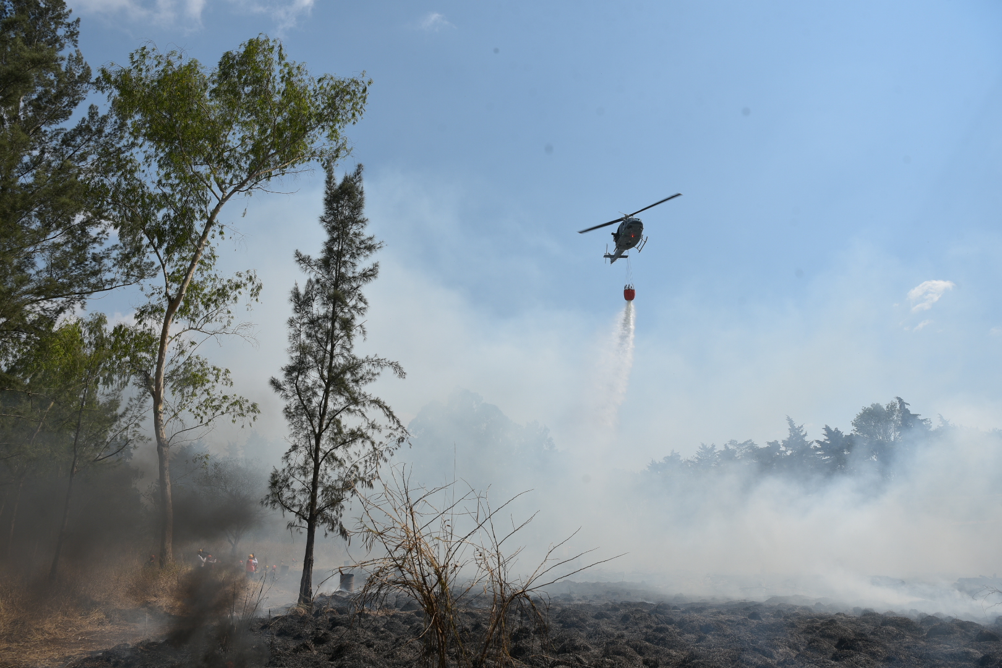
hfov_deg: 63.7
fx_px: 807
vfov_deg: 45.0
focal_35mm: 29
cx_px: 501
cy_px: 334
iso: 100
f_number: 9
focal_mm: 29
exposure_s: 1/400
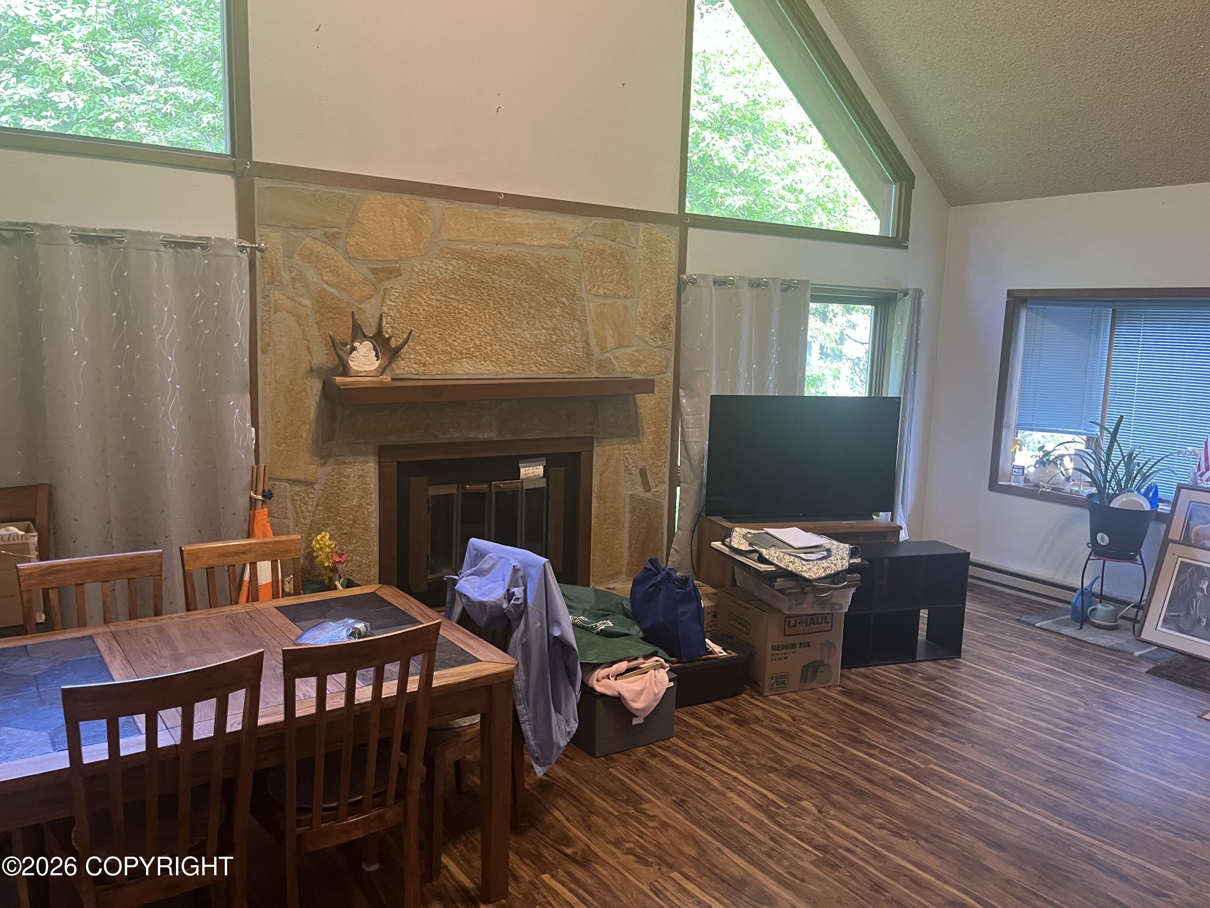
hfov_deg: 67.3
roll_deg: -1.1
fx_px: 909
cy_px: 454
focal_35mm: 26
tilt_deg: -9.4
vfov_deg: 53.1
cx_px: 605
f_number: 1.6
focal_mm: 5.1
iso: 250
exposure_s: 1/60
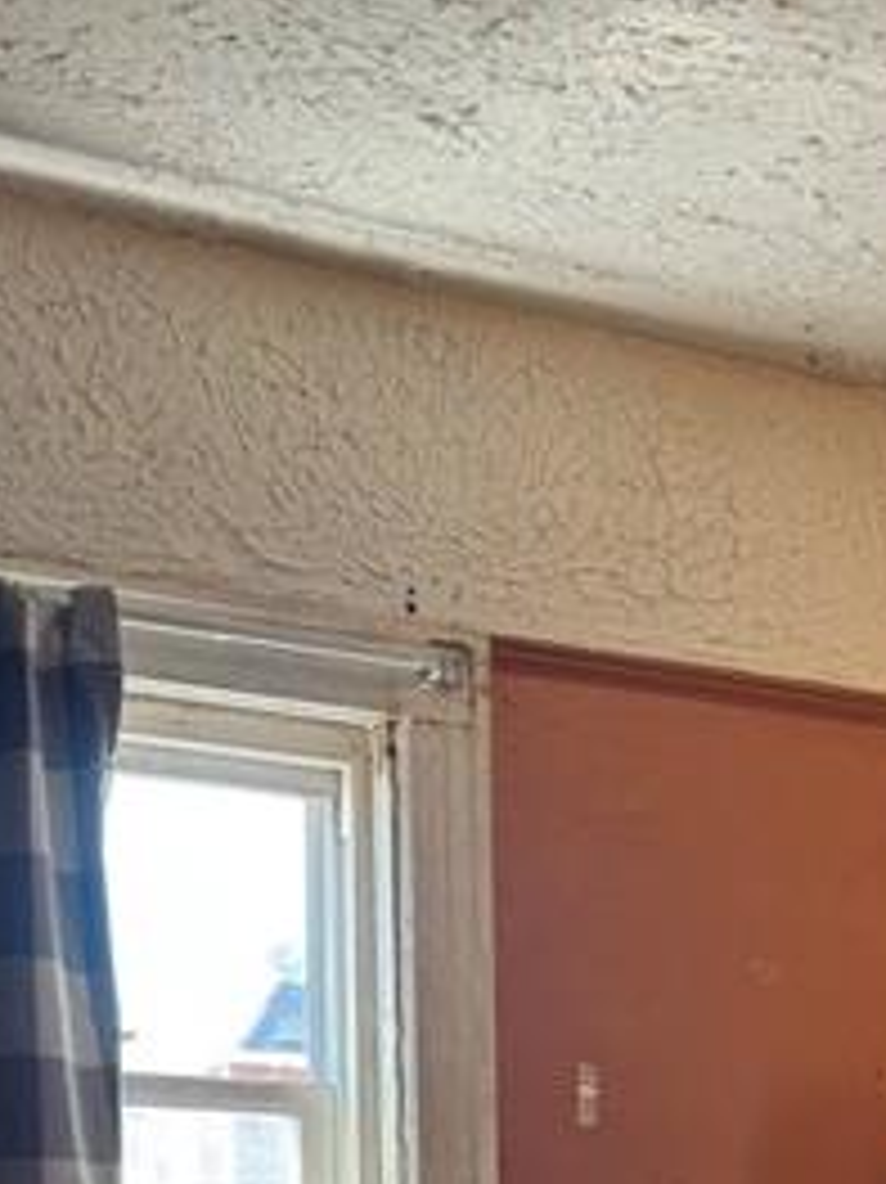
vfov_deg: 24.6
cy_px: 1495
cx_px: 1021
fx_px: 2391
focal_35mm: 70
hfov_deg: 19.9
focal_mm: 6.76
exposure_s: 1/120
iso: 160
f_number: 1.78
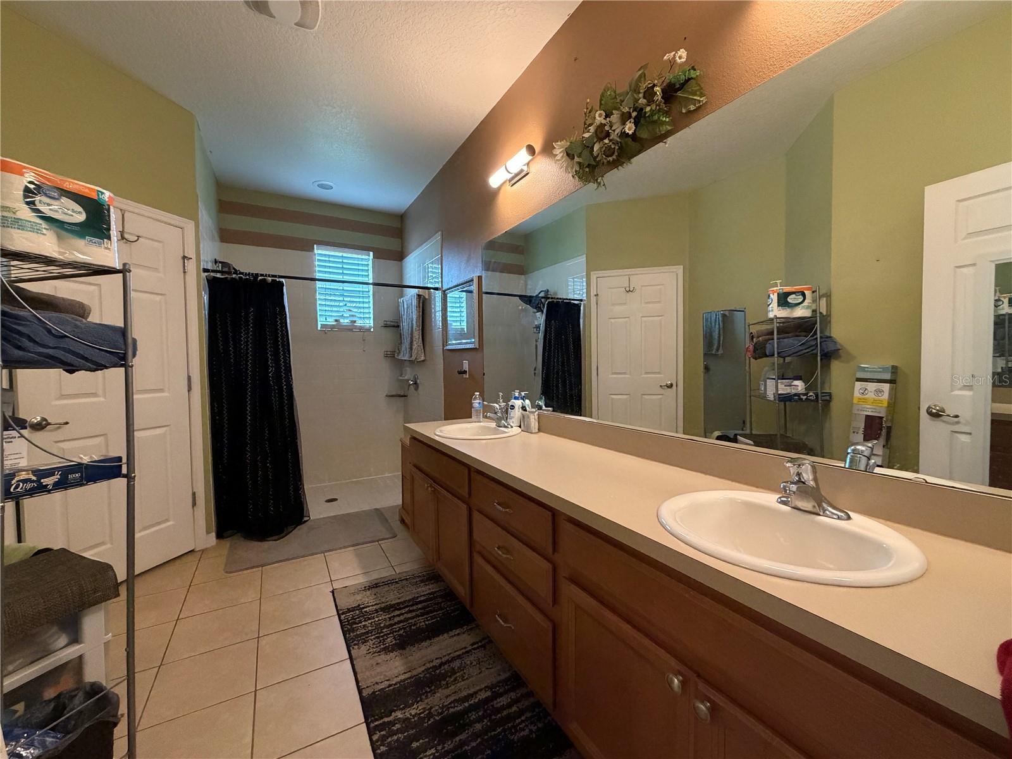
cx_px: 506
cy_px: 380
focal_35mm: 14
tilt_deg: -2.7
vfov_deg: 85.7
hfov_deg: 102.1
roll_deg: +0.7
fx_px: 409
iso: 500
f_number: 2.2
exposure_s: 1/60
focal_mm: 2.22
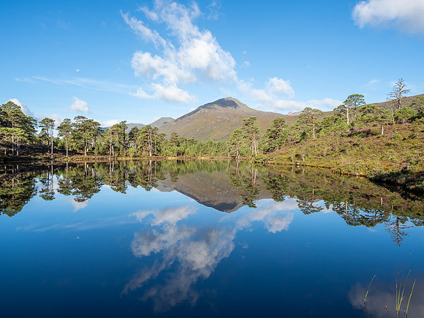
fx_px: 294
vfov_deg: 56.8
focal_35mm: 24
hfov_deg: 71.6
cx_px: 212
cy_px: 159
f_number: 7.1
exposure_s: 1/200
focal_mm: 12
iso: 200
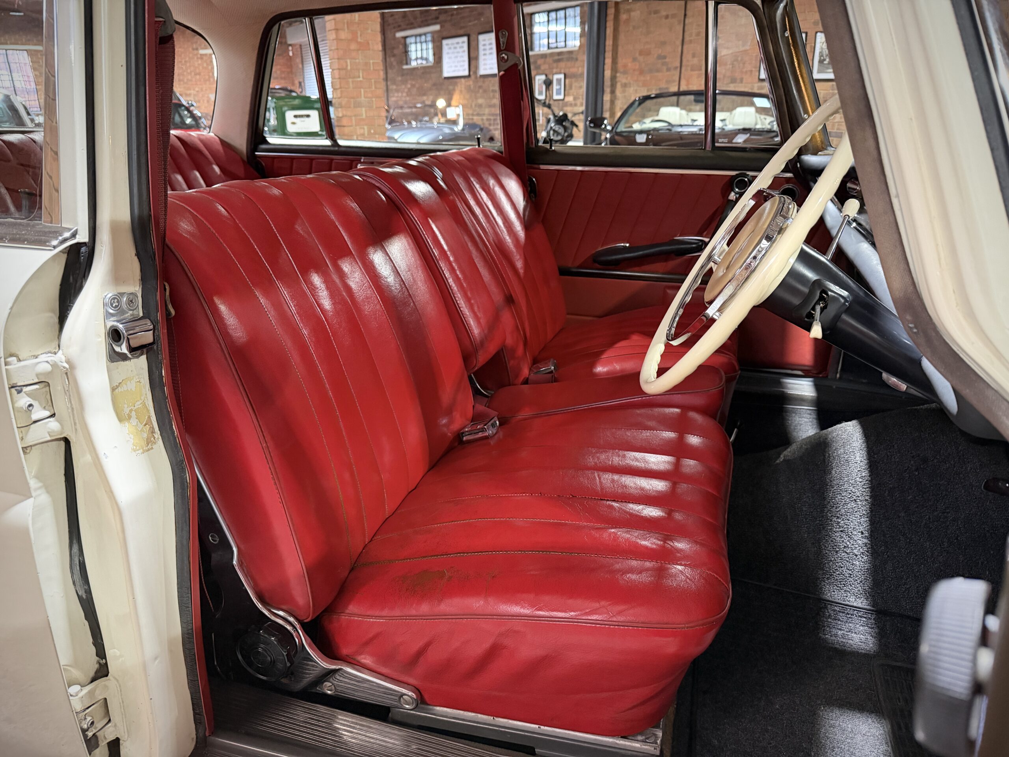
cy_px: 378
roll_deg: +0.8
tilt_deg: -20.8
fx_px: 700
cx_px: 504
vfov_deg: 56.8
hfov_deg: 71.6
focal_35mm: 24
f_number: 1.78
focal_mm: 6.76
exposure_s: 1/33
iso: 800
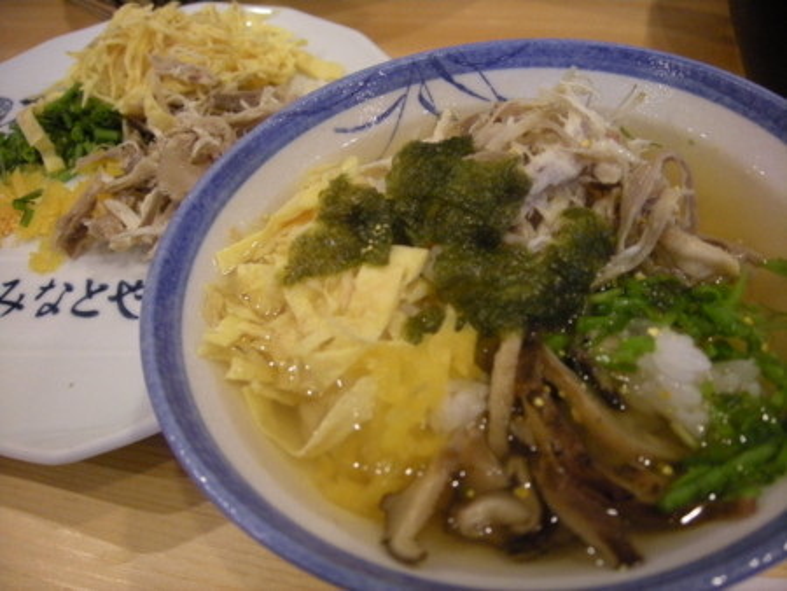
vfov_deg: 40.7
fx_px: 796
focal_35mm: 35
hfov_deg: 52.6
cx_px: 394
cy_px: 296
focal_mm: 5.7
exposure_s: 1/57.2
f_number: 2.8
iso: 400
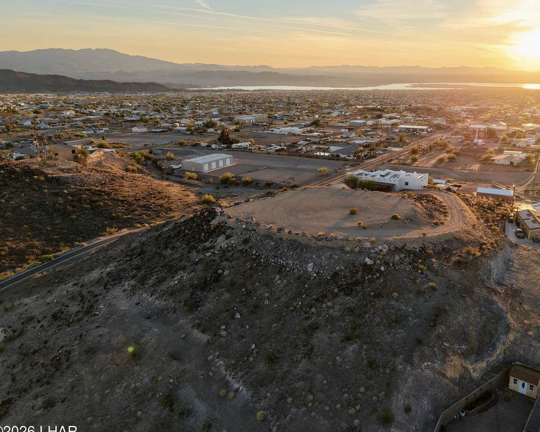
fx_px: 479
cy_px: 196
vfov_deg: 48.4
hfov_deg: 58.1
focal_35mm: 30
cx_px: 336
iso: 420
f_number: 1.8
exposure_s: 1/2500
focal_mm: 8.67
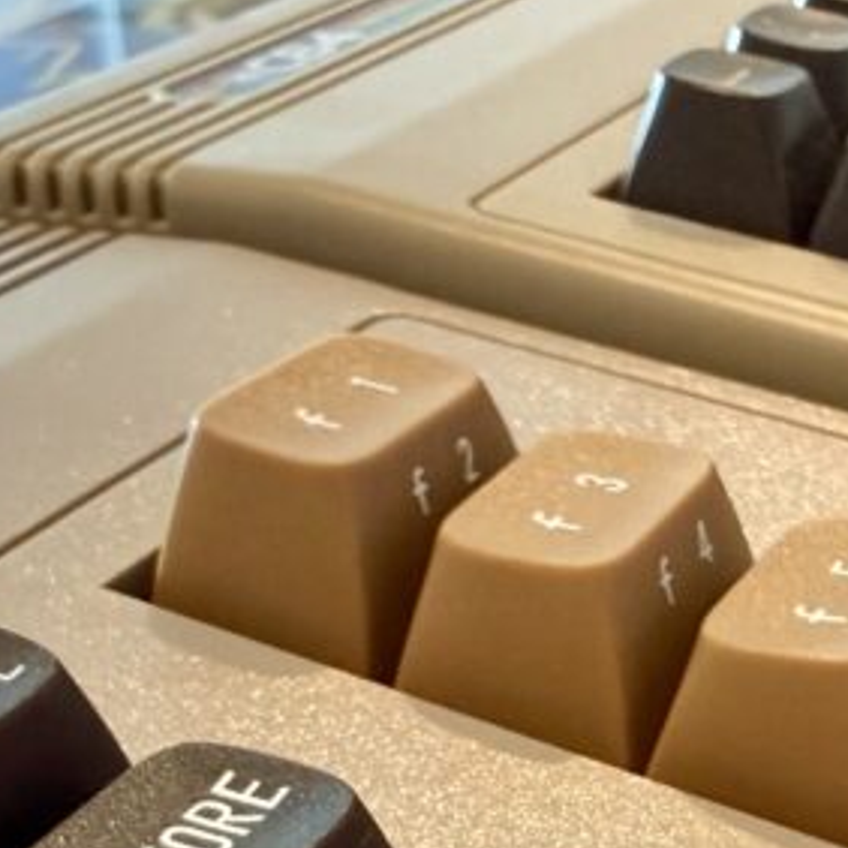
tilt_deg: -32.3
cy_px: 881
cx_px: 689
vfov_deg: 21.5
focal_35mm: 77
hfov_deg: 22.2
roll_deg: +3.3
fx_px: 2134
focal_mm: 2.22
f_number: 2.2
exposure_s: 1/50
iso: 320
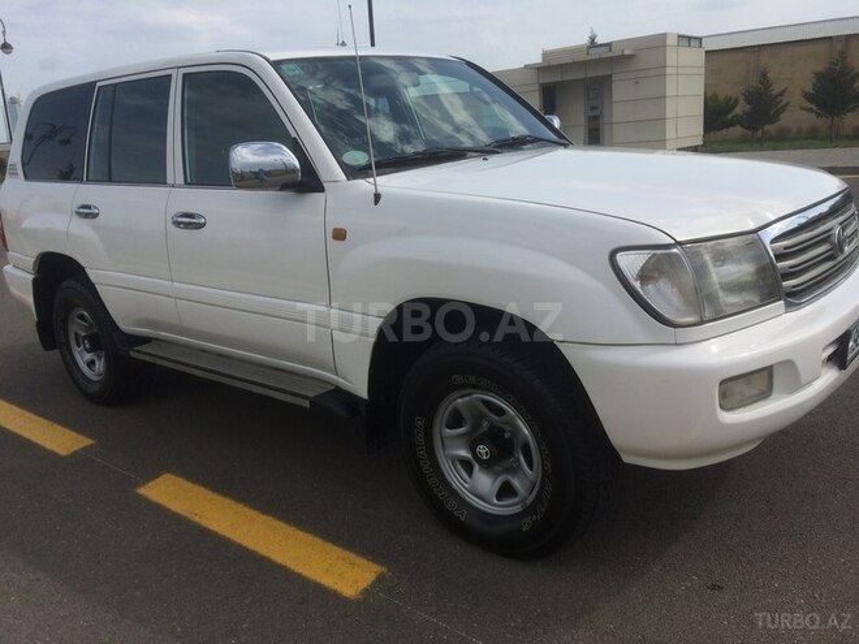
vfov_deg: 48.2
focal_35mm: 29
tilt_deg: -16.2
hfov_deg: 61.7
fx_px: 720
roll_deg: +4.3
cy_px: 322
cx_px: 430
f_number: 2.2
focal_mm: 4.15
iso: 32
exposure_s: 1/2160
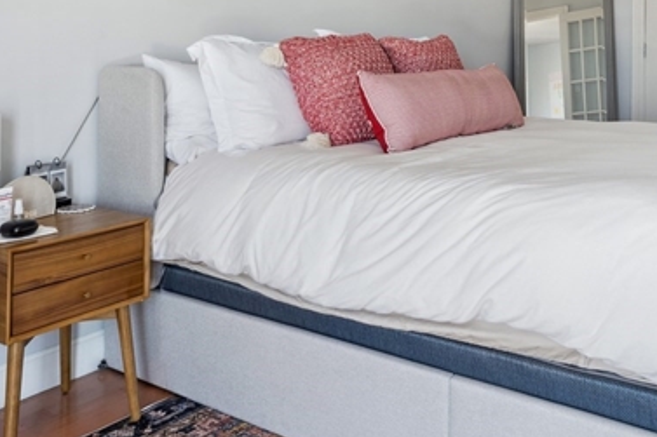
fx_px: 693
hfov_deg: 48.9
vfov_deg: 32.9
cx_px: 484
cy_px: 27
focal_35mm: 38
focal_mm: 14
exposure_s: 1/2.5
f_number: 8
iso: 100
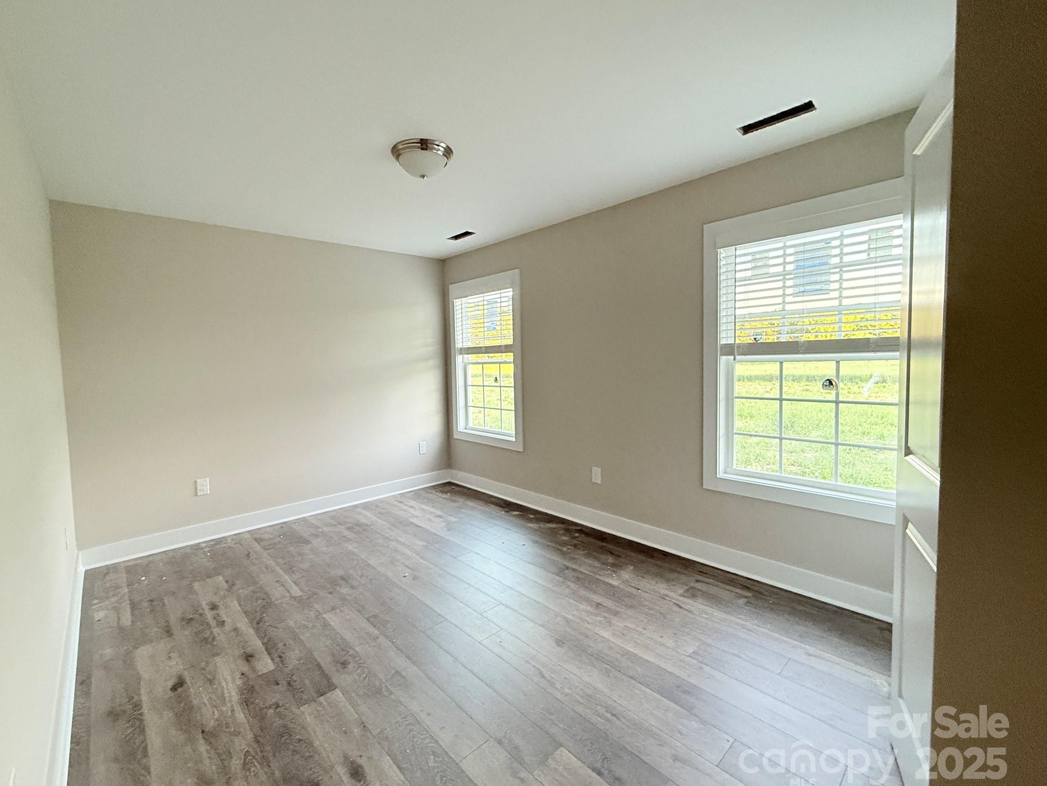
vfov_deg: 81.8
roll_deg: +1.8
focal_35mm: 15
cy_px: 388
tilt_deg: -3.2
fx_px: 454
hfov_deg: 98.0
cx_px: 488
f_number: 2.2
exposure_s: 1/60
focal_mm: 2.22
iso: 400
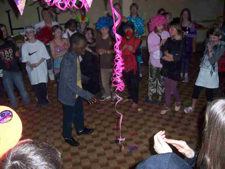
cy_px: 84
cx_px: 112
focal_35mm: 36
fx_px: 234
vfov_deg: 39.7
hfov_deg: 51.4
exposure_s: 1/60
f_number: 2.8
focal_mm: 6.2
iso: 125
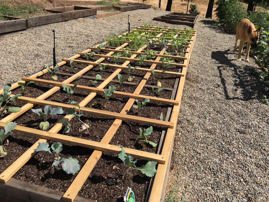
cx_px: 134
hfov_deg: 61.7
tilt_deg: -25.6
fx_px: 225
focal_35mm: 29
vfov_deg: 48.2
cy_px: 101
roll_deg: -0.5
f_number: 2.2
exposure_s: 1/1709
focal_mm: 4.15
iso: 25
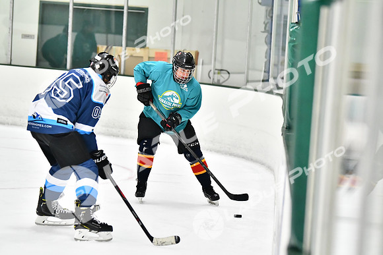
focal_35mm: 195
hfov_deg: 10.5
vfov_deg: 7.0
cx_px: 192
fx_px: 2075
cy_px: 128
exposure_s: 1/1250
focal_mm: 130
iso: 6400
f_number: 2.8
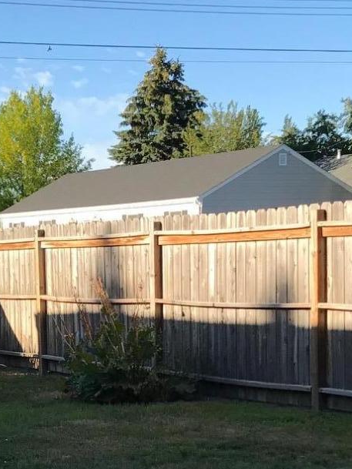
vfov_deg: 21.1
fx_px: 1247
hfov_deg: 15.6
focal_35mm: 92
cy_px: 350
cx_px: -41
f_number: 1.8
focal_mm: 3.99
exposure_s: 1/958
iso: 20
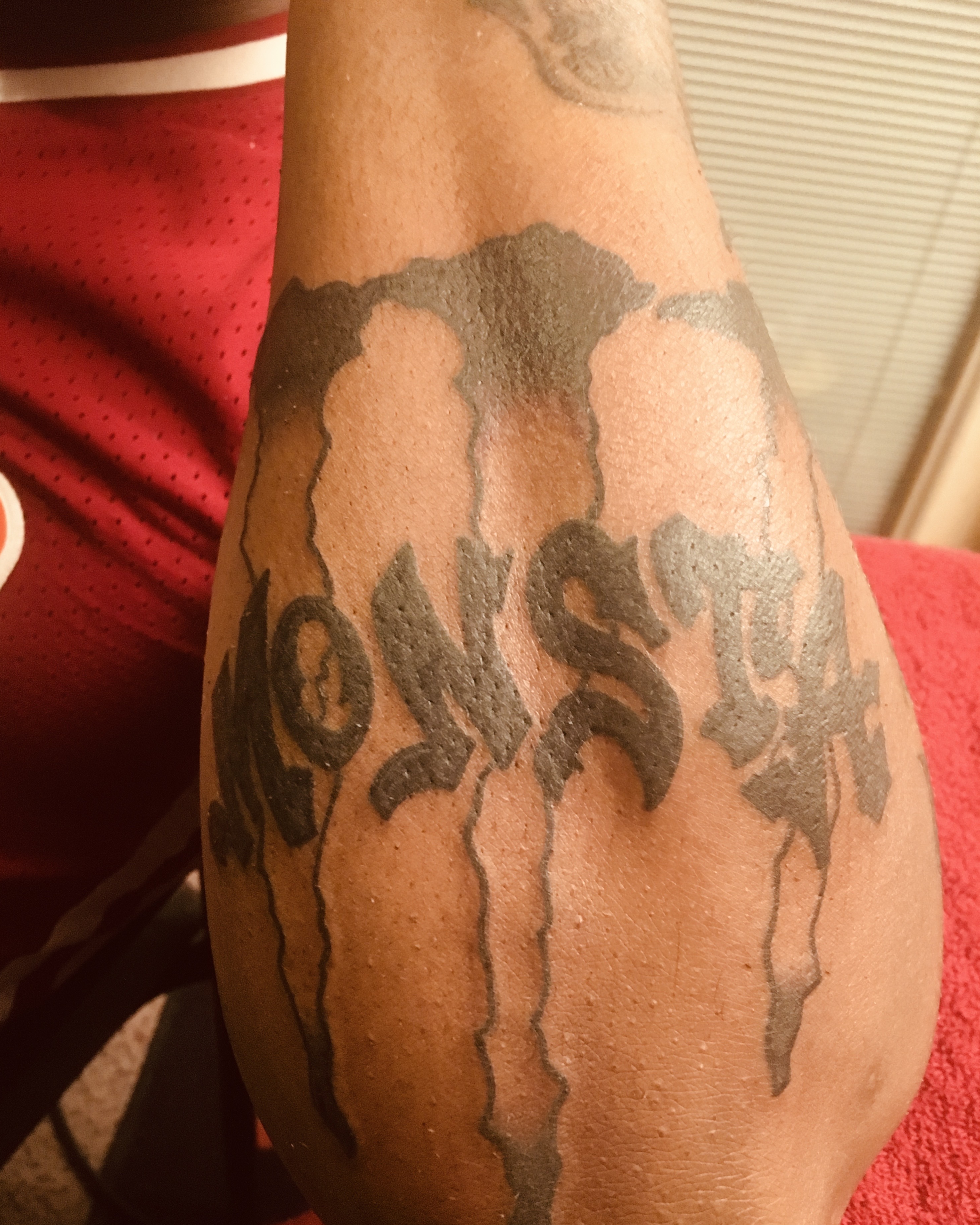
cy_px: 670
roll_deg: -9.0
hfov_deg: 47.1
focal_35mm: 31
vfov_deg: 57.1
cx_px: 479
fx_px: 1124
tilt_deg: -42.0
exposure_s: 1/15
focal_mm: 4.15
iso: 320
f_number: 2.2
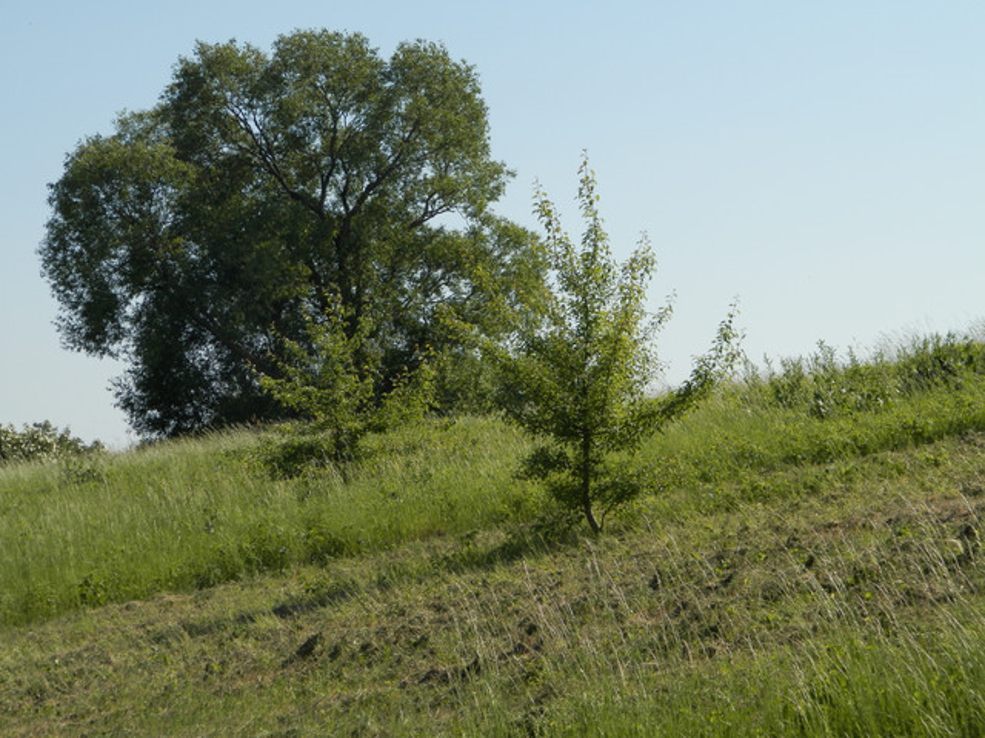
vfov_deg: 14.0
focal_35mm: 106
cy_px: 369
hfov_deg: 18.5
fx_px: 3016
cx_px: 492
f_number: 4.5
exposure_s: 1/640
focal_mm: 19
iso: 80
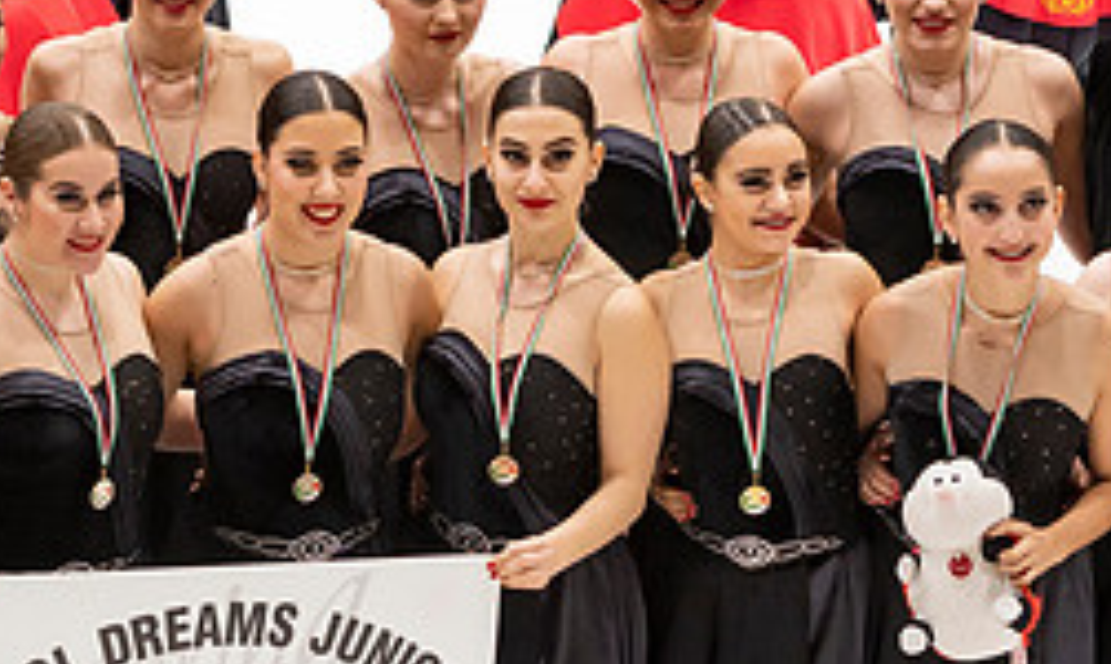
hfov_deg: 8.2
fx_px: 7717
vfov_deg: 4.9
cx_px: 327
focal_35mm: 258
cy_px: 374
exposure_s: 1/125
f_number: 4.5
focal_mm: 70
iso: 800
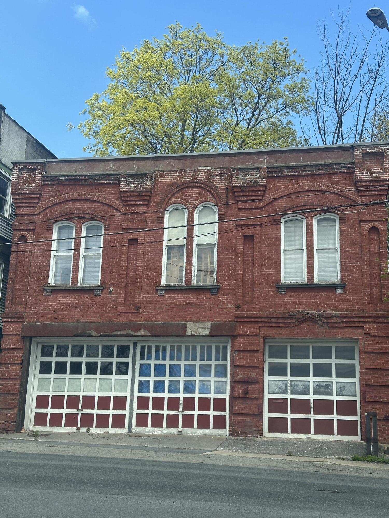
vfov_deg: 39.7
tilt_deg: +14.8
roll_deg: -2.4
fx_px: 719
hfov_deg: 30.3
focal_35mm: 48
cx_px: 194
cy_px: 259
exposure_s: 1/1639
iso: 64
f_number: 1.78
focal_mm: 6.86
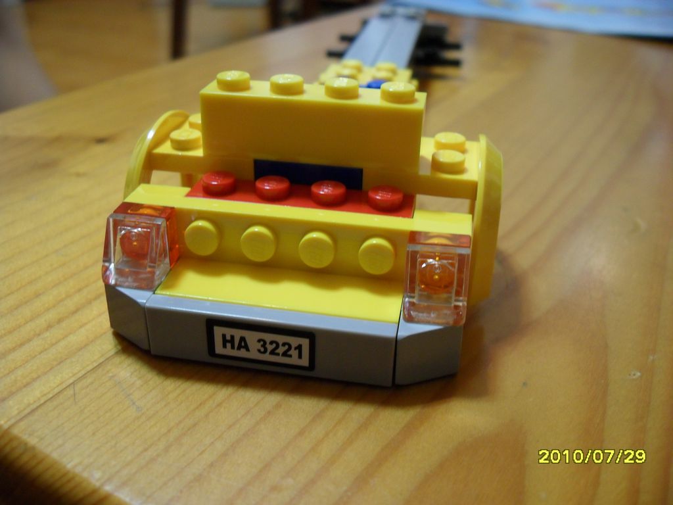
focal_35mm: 35
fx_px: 680
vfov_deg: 40.7
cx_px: 336
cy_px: 252
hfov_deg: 52.6
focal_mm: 6.2
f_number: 2.8
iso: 200
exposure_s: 1/4
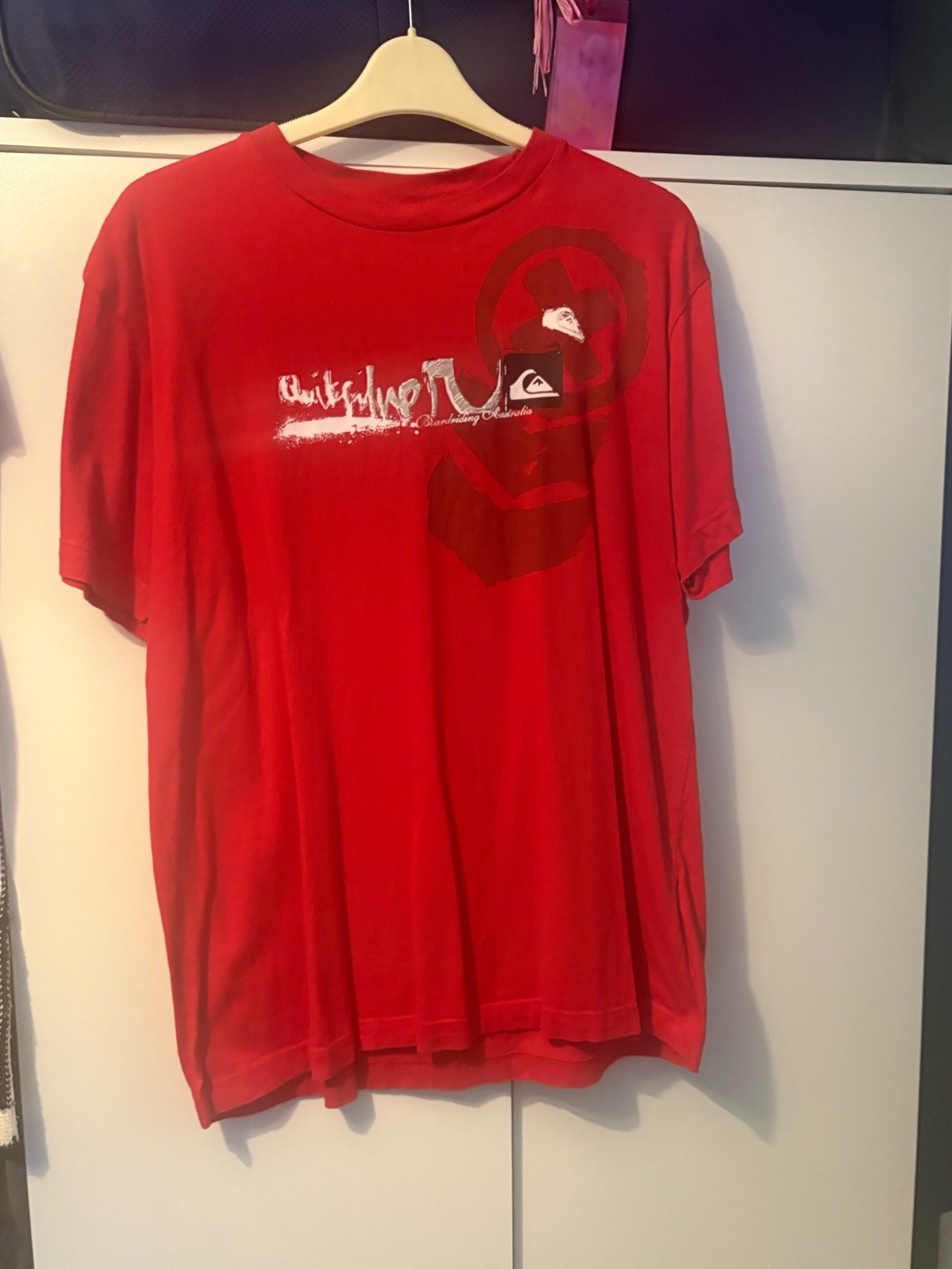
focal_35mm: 29
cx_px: 477
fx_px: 1063
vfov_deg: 61.7
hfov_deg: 48.2
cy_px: 634
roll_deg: +0.4
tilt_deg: -5.4
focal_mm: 5.96
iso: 500
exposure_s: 1/33
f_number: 1.6
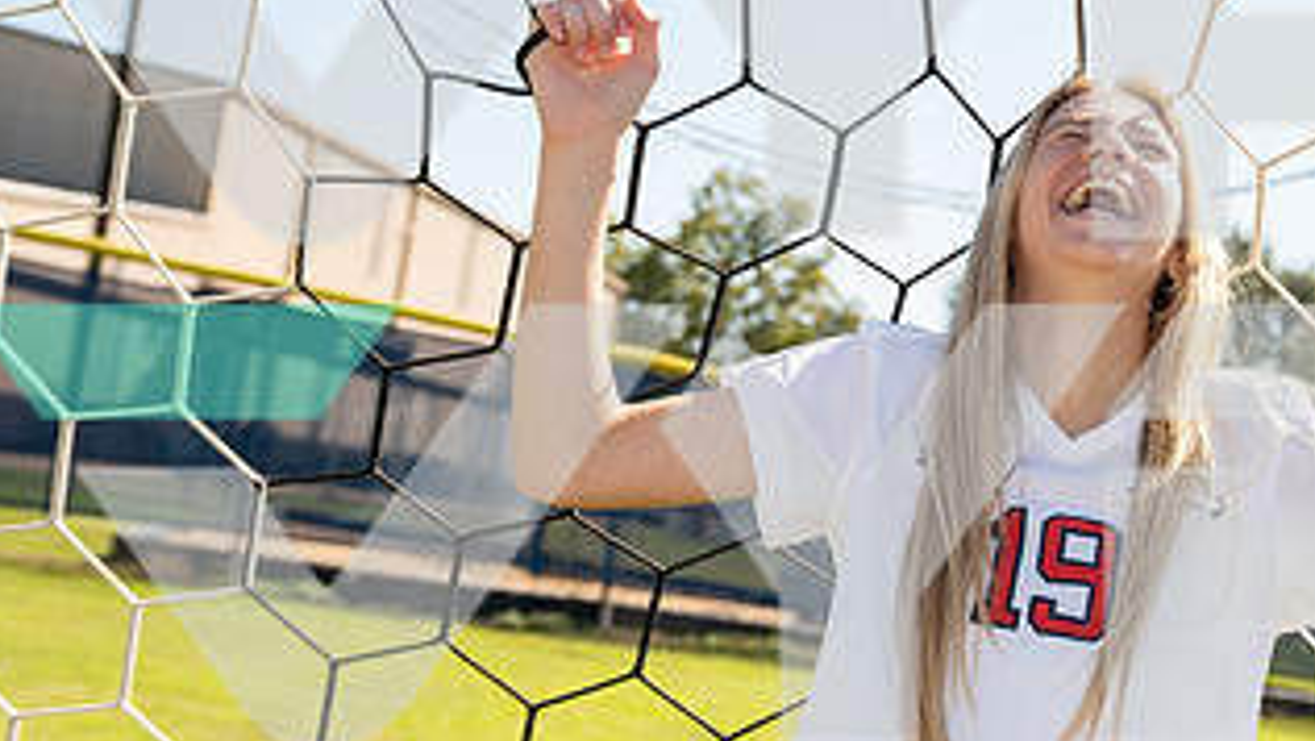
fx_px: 2686
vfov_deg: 15.7
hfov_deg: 27.1
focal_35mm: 77
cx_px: 1024
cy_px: 527
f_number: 4.5
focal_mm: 40
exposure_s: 1/250
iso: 100
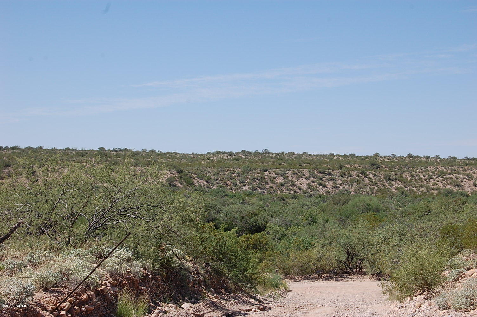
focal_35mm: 82
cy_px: 158
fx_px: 1092
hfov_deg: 24.6
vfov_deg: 16.5
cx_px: 238
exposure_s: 1/400
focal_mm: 55
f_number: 10
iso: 200
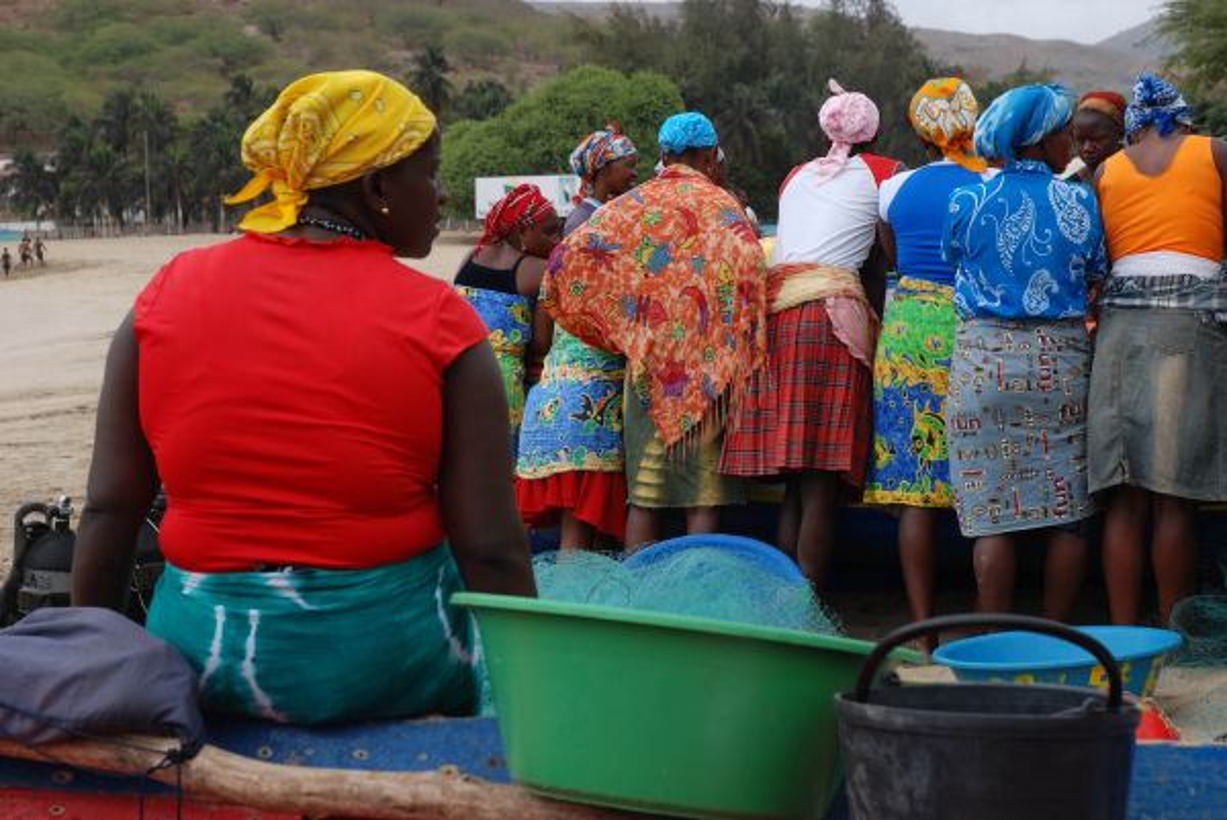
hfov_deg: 28.1
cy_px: 410
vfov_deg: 19.0
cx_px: 614
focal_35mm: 72
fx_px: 2456
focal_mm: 48
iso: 100
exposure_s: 1/160
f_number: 8
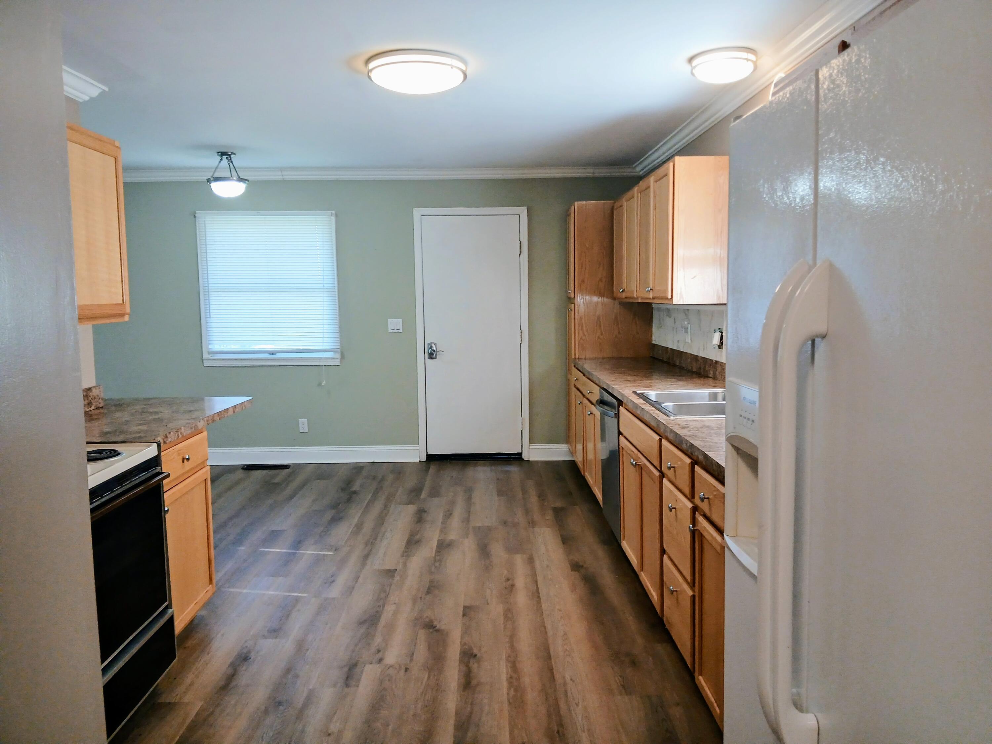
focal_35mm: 26
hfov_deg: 67.3
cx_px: 496
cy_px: 372
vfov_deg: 53.1
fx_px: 745
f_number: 1.8
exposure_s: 1/60
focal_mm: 3.98
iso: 160
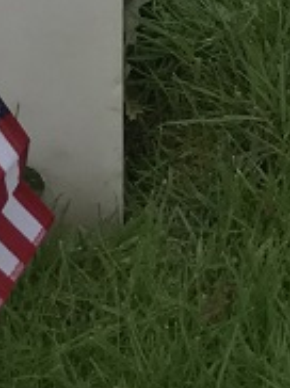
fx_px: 4255
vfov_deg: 4.9
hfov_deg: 3.9
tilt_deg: -31.7
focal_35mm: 380
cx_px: -64
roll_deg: +0.6
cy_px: -848
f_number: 2.8
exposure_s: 1/157
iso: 20
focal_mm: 6.6
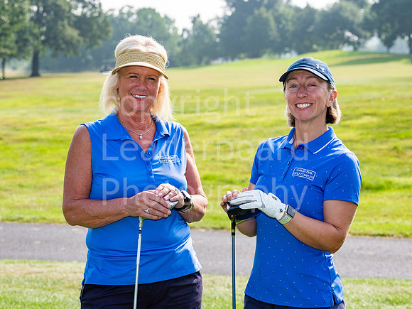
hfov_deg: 16.3
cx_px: 225
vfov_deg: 12.3
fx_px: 1438
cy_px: 140
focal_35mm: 121
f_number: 8
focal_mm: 102
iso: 100
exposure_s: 1/200
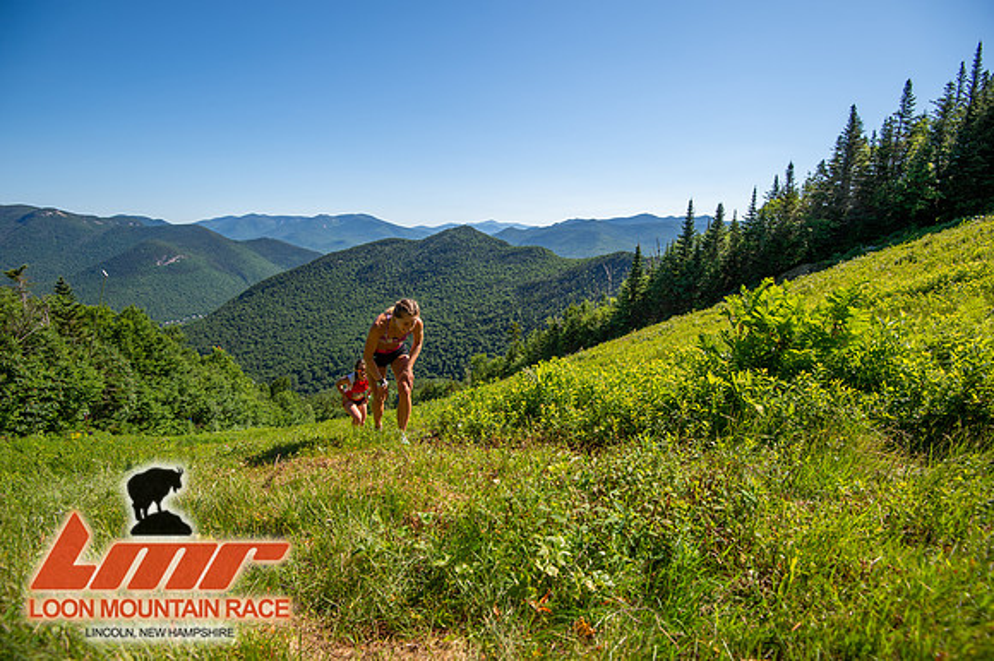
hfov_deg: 96.8
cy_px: 330
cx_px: 497
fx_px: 442
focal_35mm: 16
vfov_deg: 73.7
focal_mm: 16
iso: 100
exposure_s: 1/500
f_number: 5
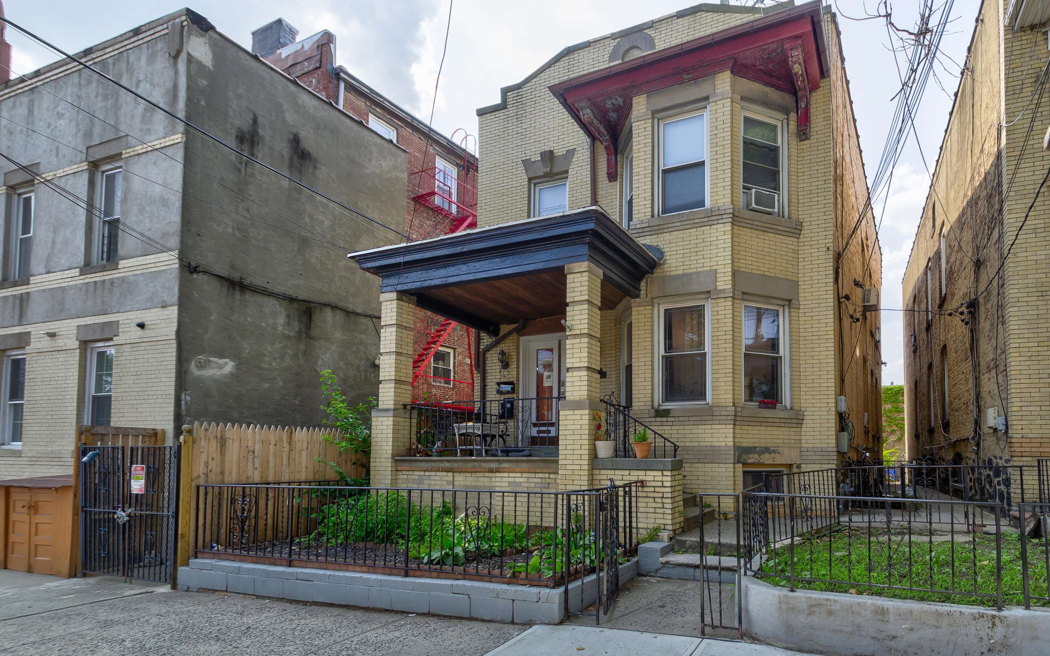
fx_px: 458
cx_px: 533
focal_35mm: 16
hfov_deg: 97.8
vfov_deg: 71.2
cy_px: 315
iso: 100
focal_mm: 10
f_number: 8
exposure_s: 1/200
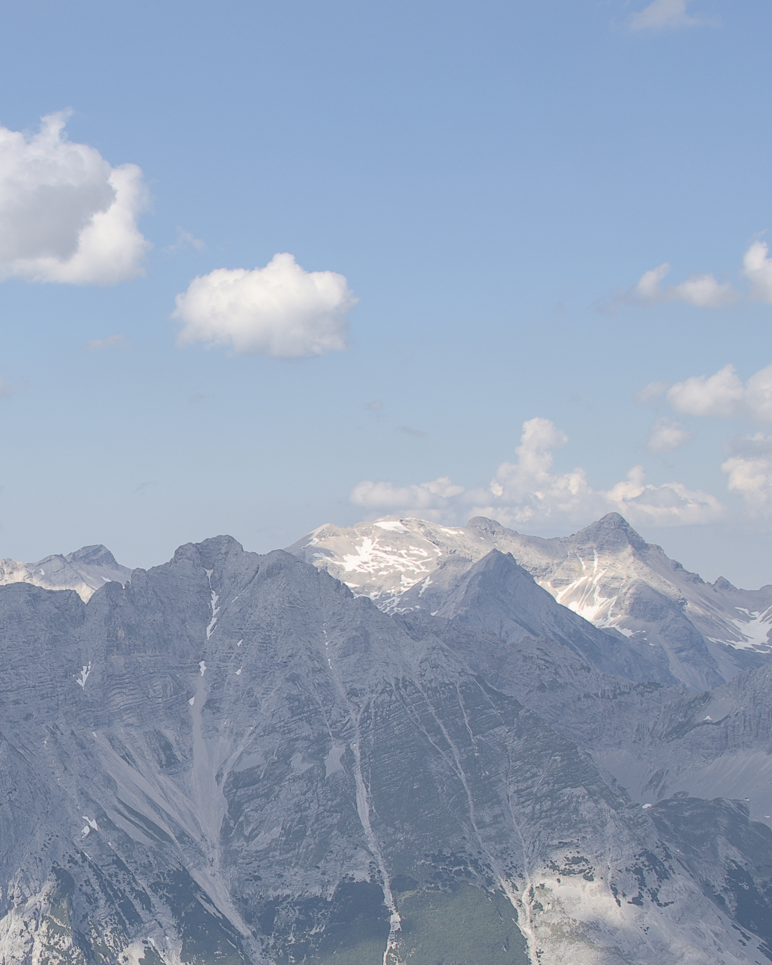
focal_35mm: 111
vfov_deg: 17.2
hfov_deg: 13.6
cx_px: -36
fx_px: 3171
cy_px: 674
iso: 100
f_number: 6.3
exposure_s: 1/320
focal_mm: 35
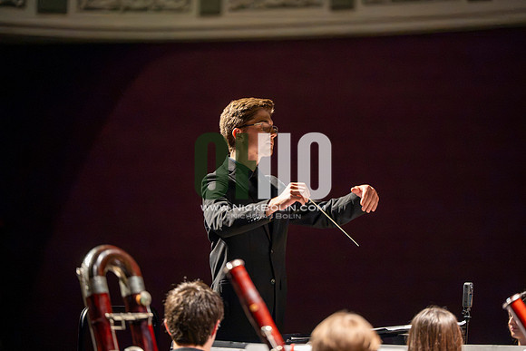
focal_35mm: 175
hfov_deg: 11.7
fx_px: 2557
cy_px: 176
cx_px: 263
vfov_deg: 7.9
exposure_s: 1/640
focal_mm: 175
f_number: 2.8
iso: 16000
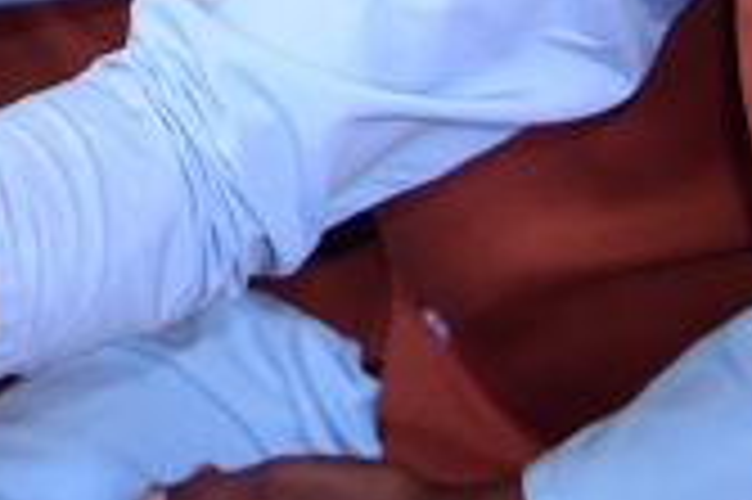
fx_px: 3005
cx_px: -383
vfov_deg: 8.1
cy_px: -989
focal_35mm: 144
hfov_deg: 13.4
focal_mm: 24
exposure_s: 1/160
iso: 800
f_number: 5
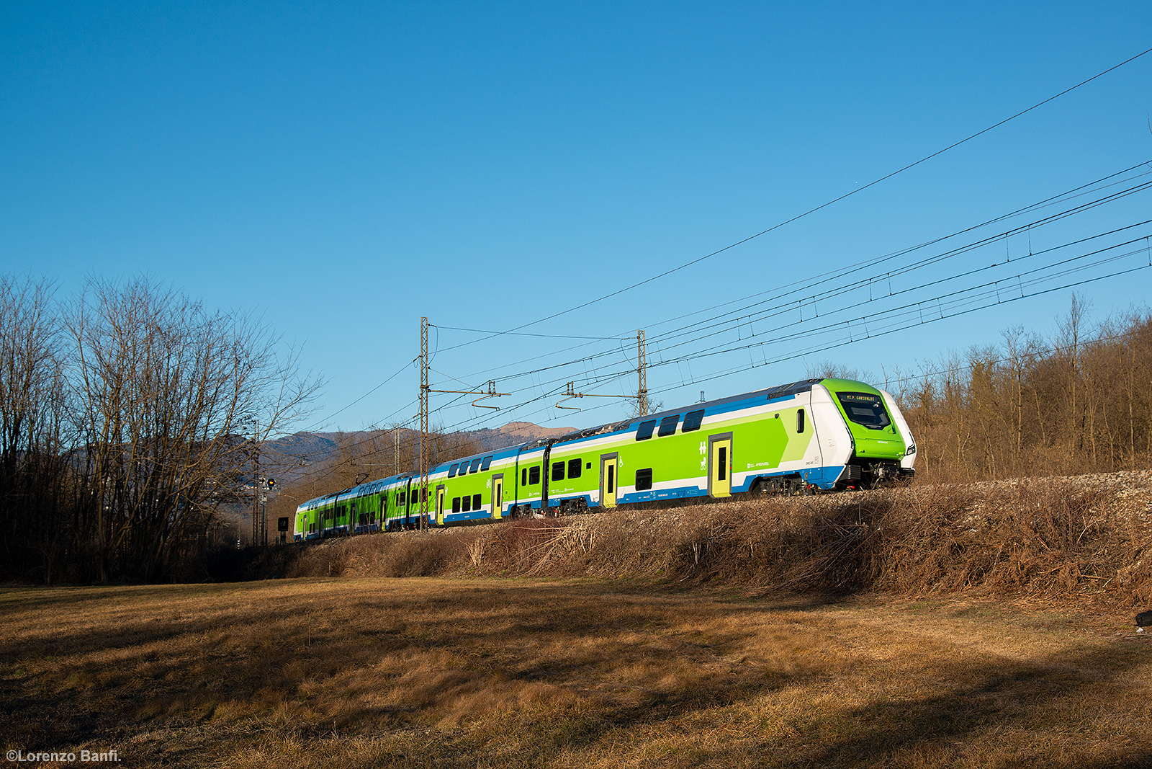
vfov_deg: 28.1
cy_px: 384
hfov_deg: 41.1
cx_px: 576
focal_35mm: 48
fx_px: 1536
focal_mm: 48
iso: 250
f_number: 7.1
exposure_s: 1/640
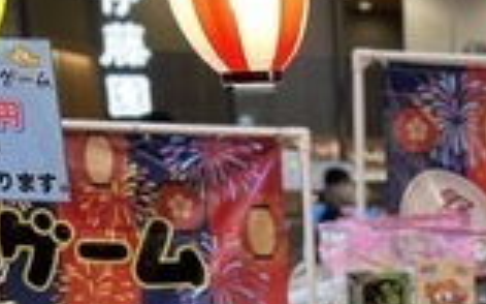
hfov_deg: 21.2
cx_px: 647
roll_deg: -1.8
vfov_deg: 13.6
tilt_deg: -15.9
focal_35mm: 88
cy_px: 510
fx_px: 1165
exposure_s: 1/100
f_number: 1.5
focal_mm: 5.7
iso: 64
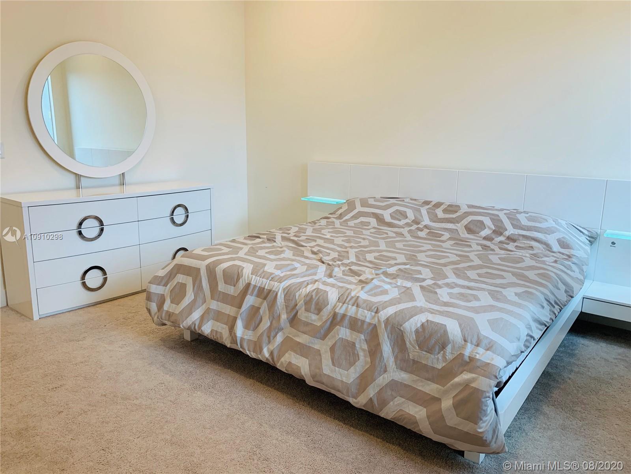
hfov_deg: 67.3
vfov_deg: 53.1
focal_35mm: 26
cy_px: 237
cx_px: 316
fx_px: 474
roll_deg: -1.3
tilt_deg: -12.0
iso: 80
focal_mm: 4.25
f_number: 1.8
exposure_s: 1/120
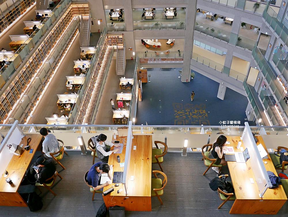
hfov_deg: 63.4
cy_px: 108
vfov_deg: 49.8
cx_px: 144
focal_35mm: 28
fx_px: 233
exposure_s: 1/60
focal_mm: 14
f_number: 2.5
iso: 640
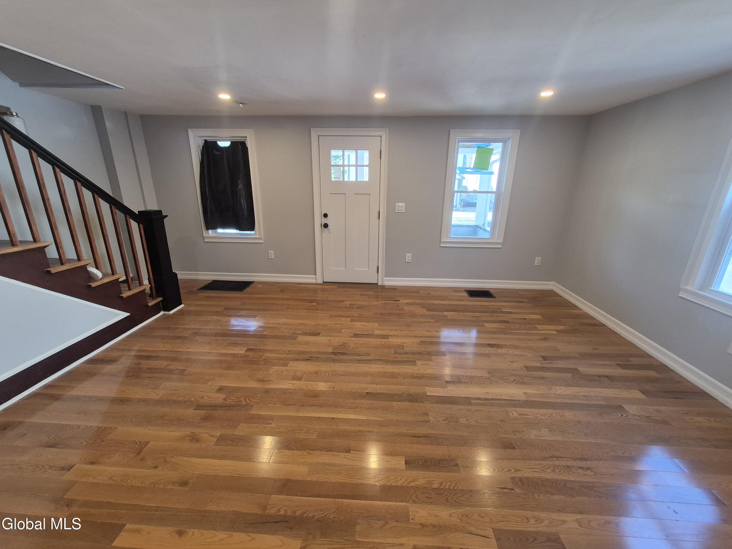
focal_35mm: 13
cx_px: 366
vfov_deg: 89.9
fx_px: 275
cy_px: 274
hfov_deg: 106.2
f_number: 2.2
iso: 125
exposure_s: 1/60
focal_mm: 1.74
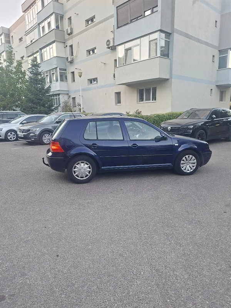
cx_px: 116
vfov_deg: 73.9
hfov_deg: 58.9
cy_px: 154
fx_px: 205
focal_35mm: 23
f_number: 1.8
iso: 200
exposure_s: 1/120
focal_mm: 5.54
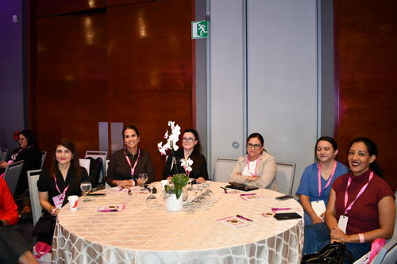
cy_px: 132
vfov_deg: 47.9
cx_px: 198
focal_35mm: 27
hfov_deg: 67.4
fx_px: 298
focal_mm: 18
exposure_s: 1/60
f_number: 3.5
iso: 560
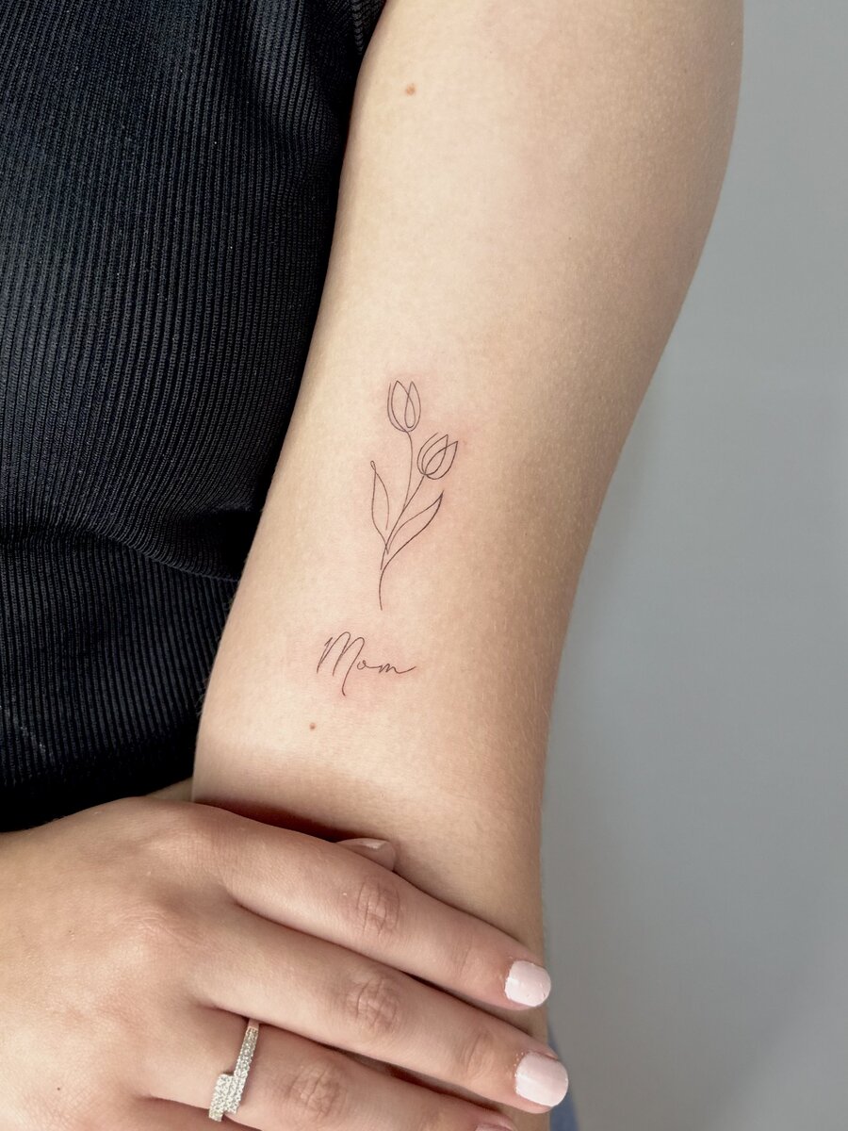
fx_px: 784
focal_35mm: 24
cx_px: 424
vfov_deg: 71.6
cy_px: 566
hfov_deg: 56.8
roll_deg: +1.1
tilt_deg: -22.0
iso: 250
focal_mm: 6.86
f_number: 1.78
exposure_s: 1/60
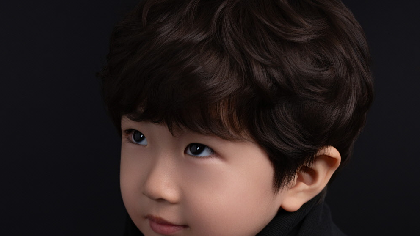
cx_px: 210
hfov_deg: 36.6
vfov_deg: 20.7
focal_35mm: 57
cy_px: 212
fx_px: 635
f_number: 8
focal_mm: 36
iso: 200
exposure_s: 1/125
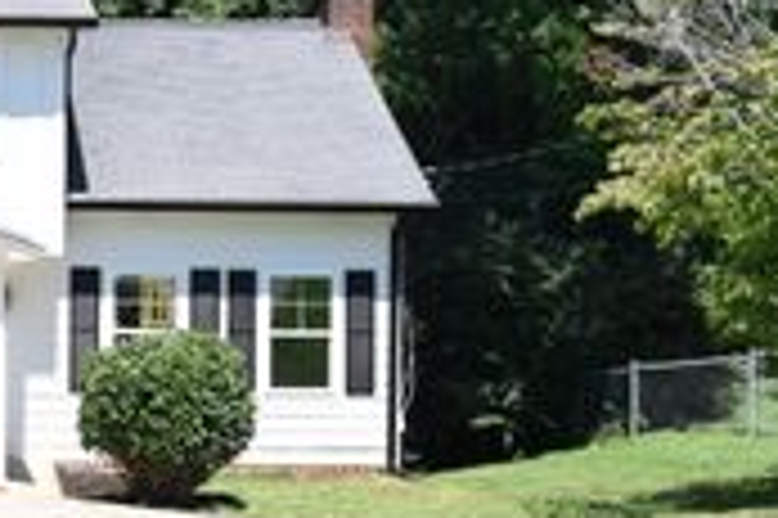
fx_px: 1684
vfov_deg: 17.1
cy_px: 16
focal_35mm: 78
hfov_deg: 23.7
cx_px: -162
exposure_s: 1/160
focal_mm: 18
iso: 100
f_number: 6.3
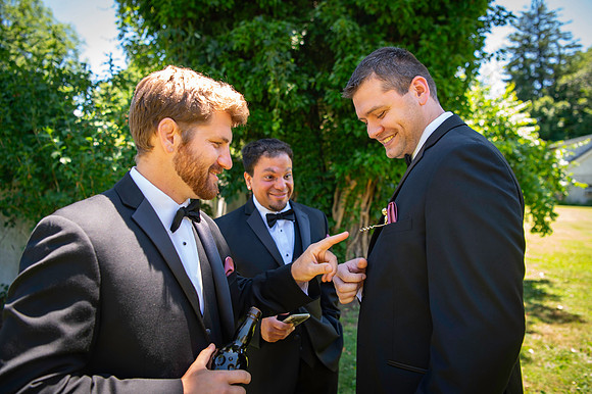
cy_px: 197
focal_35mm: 24
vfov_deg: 53.1
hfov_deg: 73.8
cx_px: 296
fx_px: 394
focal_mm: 24
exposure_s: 1/125
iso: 100
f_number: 2.8
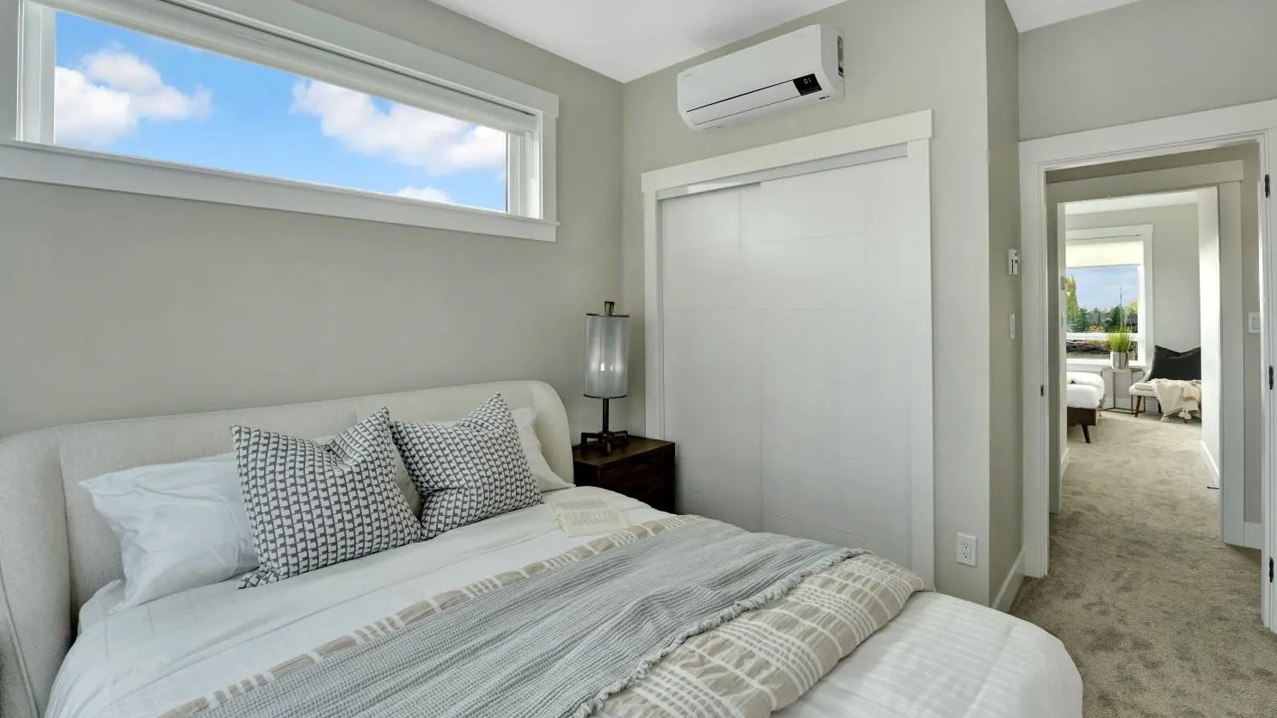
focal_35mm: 17
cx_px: 694
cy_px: 304
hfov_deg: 96.8
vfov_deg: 64.5
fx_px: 565
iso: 400
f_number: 8
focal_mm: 14.6
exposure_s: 1/80
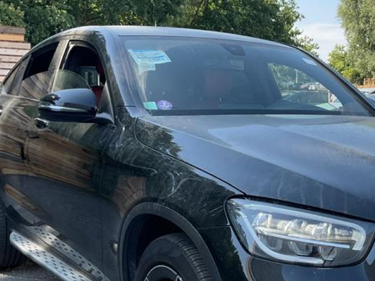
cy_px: 240
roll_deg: -2.5
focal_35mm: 63
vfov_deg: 22.8
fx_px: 683
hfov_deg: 30.1
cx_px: 295
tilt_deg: -11.4
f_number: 1.8
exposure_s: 1/307
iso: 16
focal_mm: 3
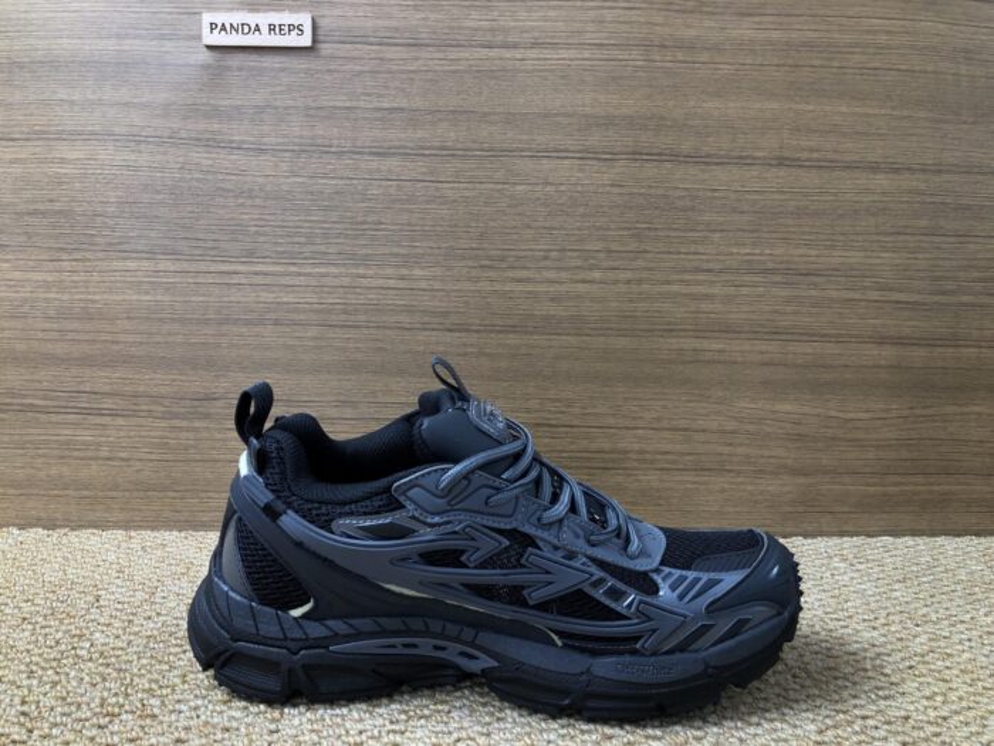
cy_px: 373
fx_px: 804
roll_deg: -0.8
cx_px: 497
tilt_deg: -8.3
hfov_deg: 63.4
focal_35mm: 28
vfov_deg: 49.7
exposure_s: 1/50
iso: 32
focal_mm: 3.99
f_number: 1.8
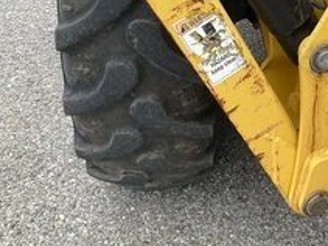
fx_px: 521
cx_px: 267
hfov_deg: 33.8
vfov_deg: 25.8
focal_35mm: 55
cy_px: 28
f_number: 1.8
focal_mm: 3
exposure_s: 1/136
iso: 16
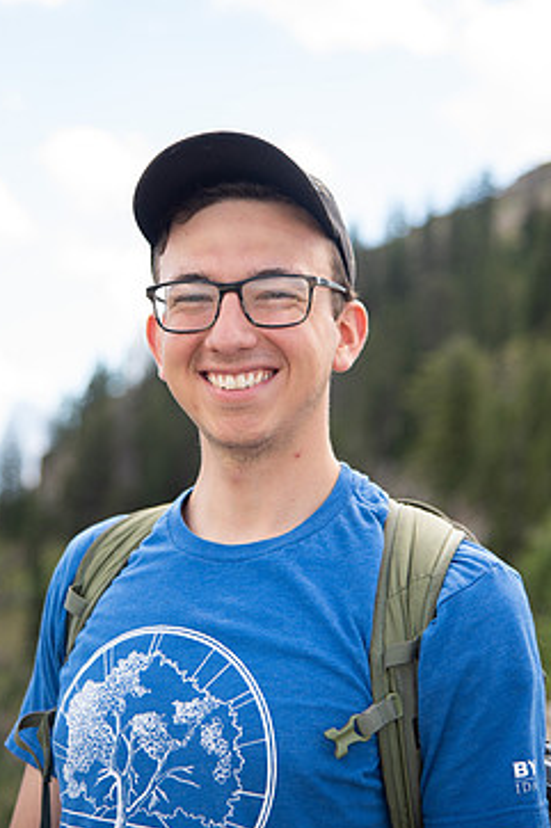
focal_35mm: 87
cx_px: 254
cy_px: 350
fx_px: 1999
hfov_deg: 15.7
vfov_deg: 23.4
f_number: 4
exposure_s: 1/400
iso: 200
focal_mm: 70
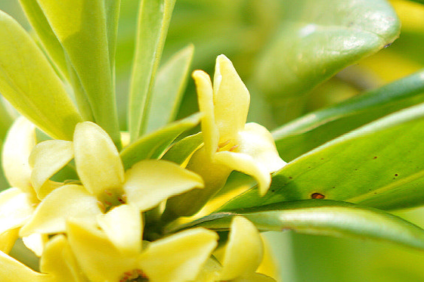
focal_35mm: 171
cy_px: 130
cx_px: -50
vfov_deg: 8.0
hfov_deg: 11.8
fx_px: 2012
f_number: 5
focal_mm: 40
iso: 100
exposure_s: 1/200
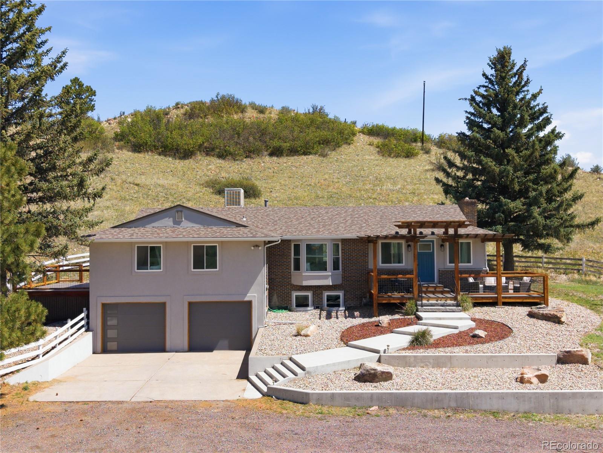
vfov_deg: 56.8
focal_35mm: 24
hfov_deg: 71.6
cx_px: 302
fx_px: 418
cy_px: 226
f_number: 1.8
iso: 170
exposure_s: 1/4000
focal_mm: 8.7
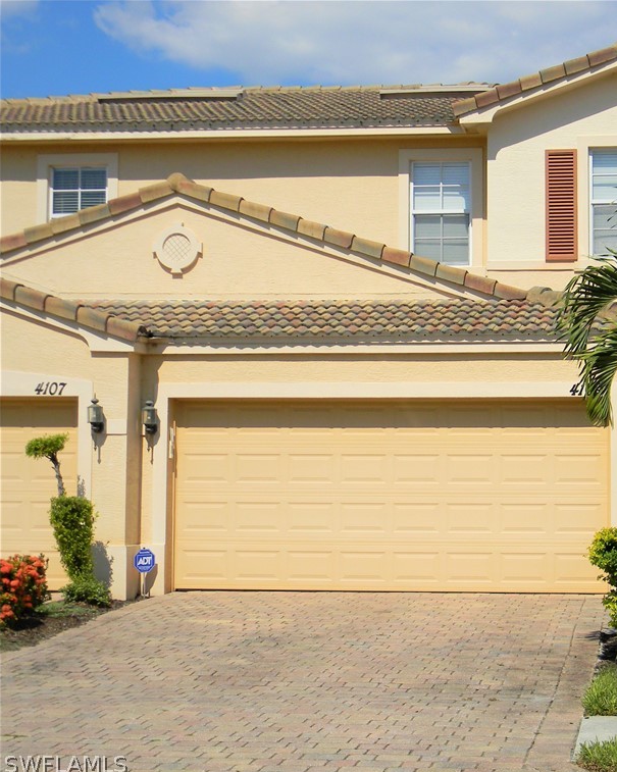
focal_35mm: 62
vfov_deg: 30.5
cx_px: 521
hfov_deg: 24.1
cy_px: 390
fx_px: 1416
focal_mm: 8.6
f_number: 7.8
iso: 80
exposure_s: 1/391
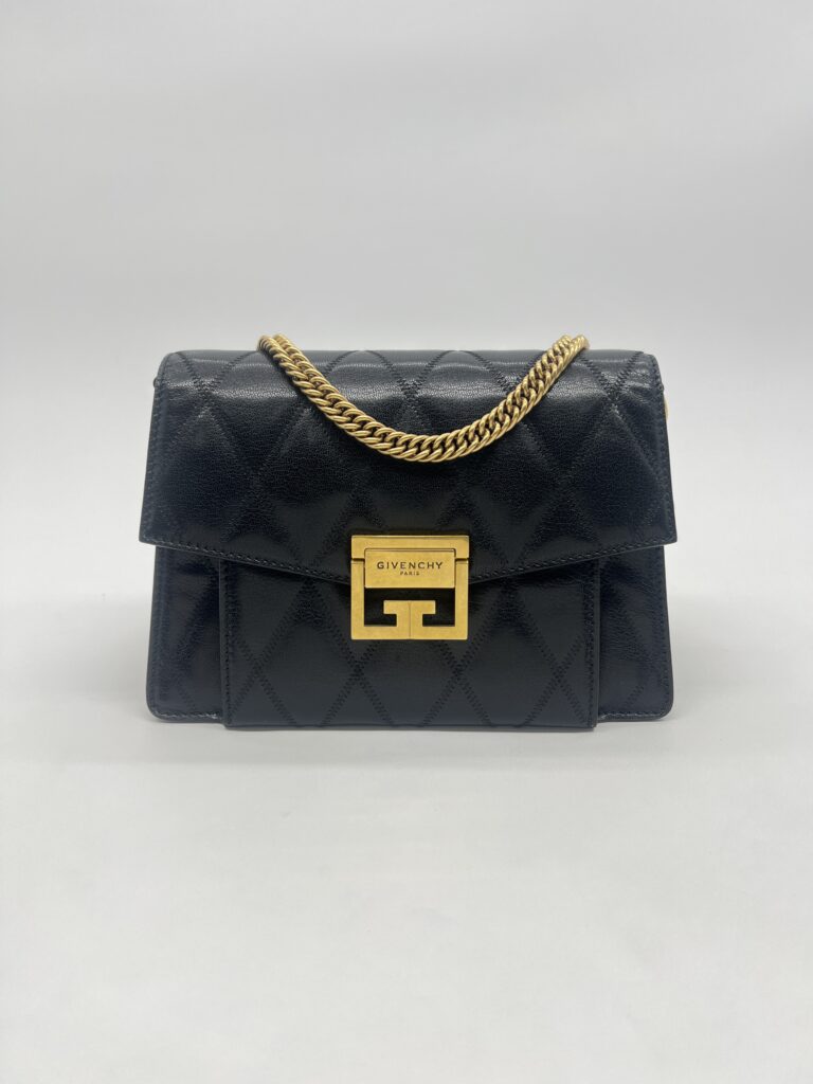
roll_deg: +0.5
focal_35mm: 26
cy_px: 542
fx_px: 814
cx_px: 406
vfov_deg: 67.3
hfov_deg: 53.1
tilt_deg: -19.3
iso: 32
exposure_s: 1/112
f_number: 1.5
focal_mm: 5.7
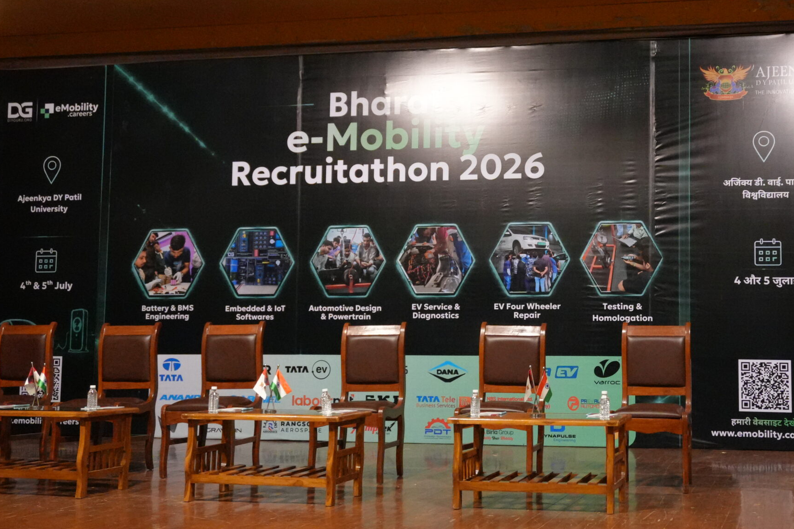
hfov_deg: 35.3
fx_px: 1229
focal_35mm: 56
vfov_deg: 24.2
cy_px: 199
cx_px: 557
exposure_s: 1/160
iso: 6400
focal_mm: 25
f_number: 4.5
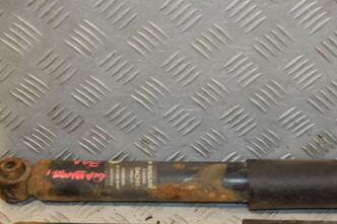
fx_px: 711
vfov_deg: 17.9
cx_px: 223
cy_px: 159
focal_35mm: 76
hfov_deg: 26.5
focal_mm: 28
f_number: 5
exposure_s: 1/200
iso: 800
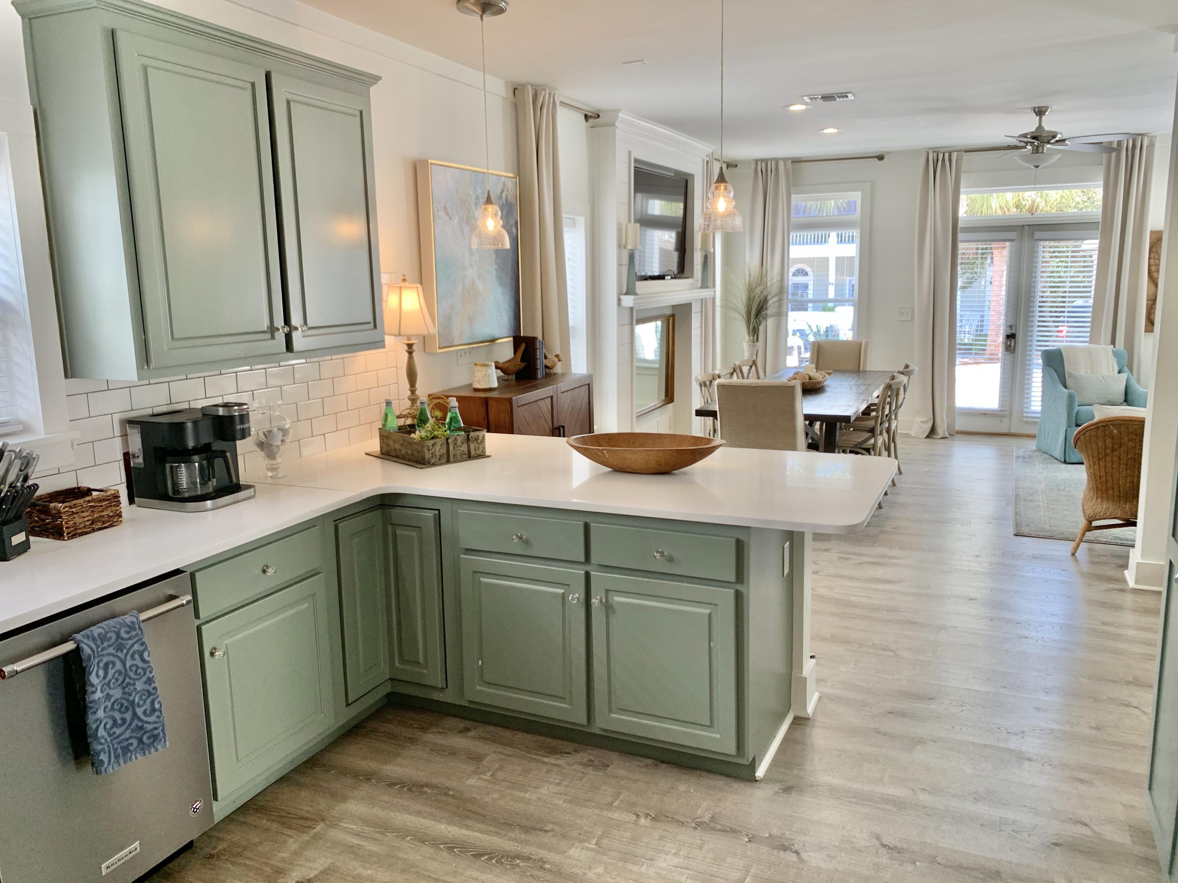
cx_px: 589
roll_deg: -0.5
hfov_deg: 67.3
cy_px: 442
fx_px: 885
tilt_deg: -10.5
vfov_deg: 53.1
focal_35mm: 26
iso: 50
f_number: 1.8
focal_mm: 4.25
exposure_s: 1/60
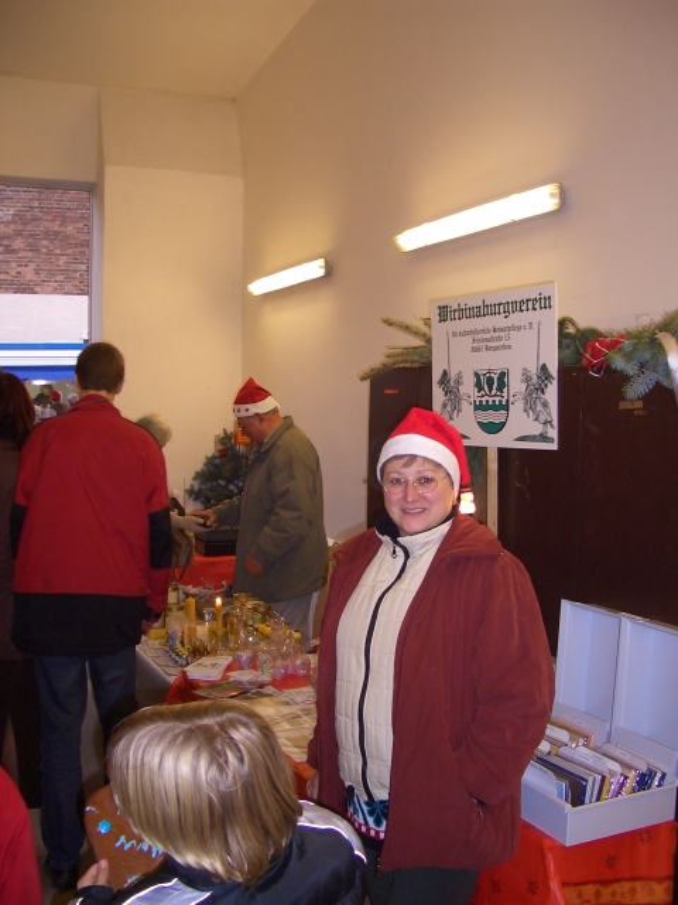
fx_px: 914
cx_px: 339
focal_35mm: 35
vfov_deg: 52.6
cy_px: 452
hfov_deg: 40.7
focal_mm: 5.8
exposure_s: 1/40
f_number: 2.6
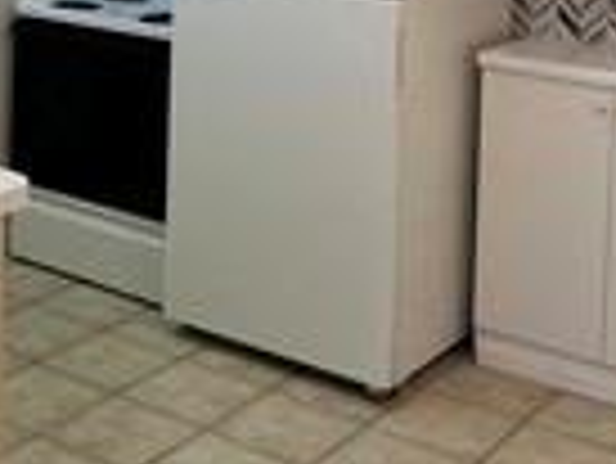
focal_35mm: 70
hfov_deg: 27.3
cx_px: 139
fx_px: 1247
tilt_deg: -1.7
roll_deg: -1.1
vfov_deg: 19.6
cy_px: -113
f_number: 1.78
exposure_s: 1/120
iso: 100
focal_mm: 6.86
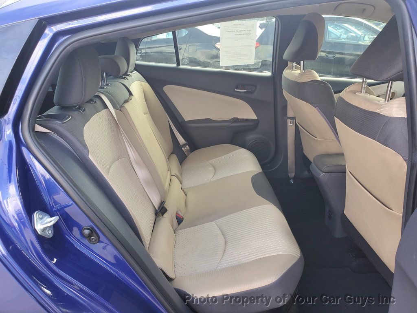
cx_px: 208
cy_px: 156
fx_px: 313
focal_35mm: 26
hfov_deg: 67.3
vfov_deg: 53.1
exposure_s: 1/120
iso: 125
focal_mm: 4.3
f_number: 2.4
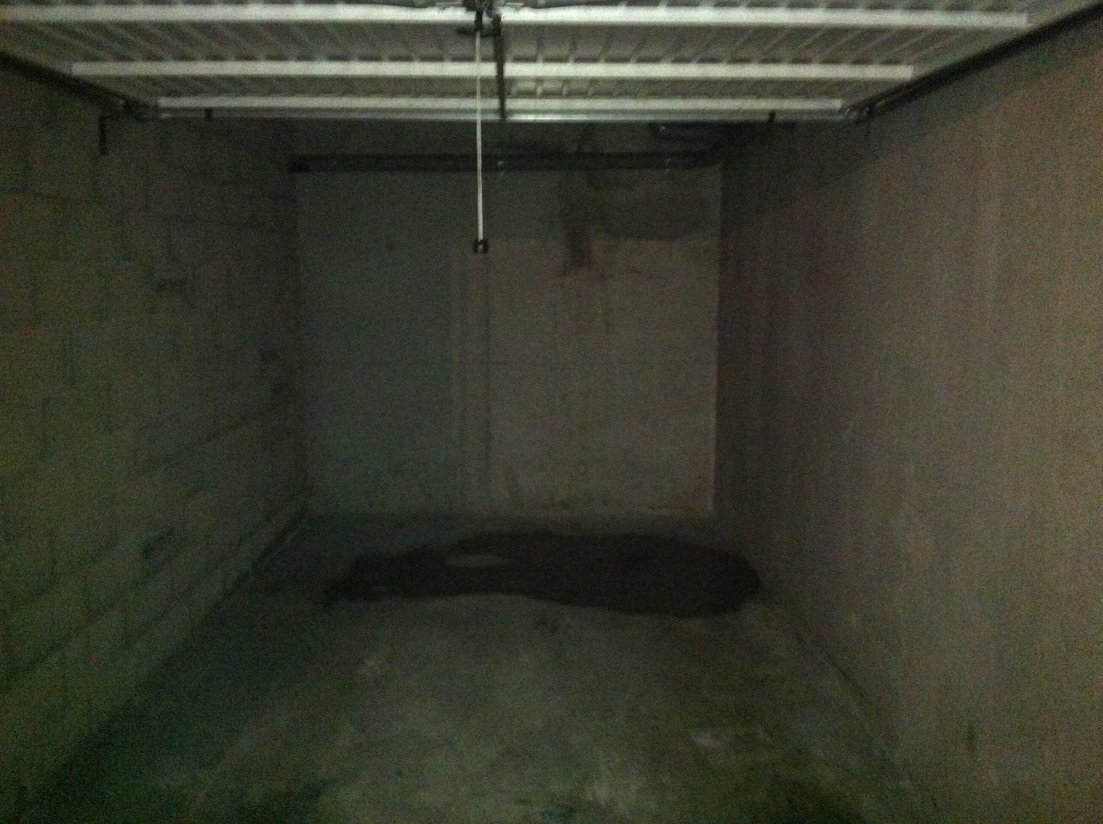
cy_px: 412
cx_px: 552
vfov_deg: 40.6
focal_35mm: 35
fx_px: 1114
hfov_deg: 52.7
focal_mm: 3.85
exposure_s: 1/15
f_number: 2.8
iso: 1000
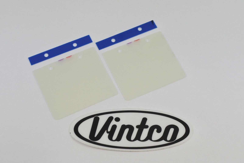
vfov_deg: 35.9
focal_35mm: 37
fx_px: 251
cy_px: 82
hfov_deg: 51.9
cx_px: 122
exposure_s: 1/250
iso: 400
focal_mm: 14
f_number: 4
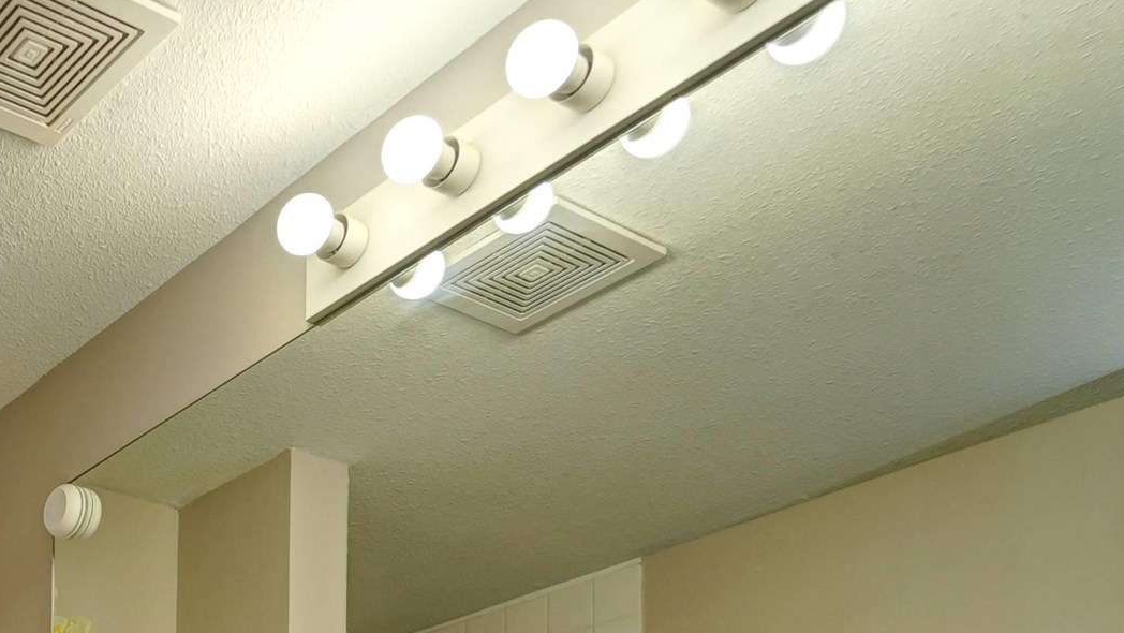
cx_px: -151
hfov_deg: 38.1
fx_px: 1282
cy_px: 1030
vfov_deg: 21.6
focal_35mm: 43
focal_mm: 14
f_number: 4
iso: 250
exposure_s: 1/125
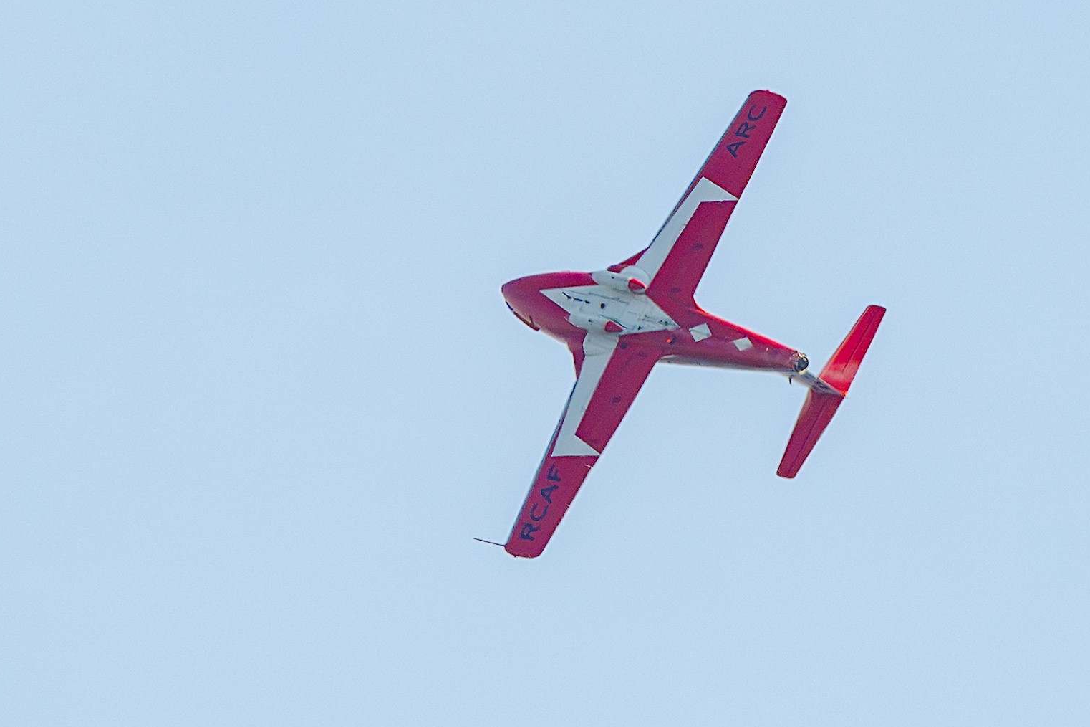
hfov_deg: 3.9
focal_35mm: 530
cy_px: 319
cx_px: 541
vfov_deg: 2.6
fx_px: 16043
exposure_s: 1/3200
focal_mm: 420
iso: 2000
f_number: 6.3
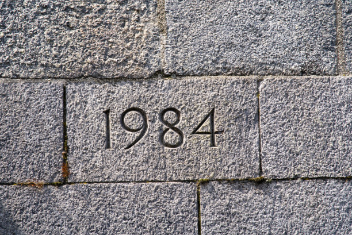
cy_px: 118
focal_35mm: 200
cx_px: 176
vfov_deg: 6.9
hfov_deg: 10.3
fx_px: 1957
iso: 100
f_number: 5
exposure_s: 1/400
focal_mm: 200
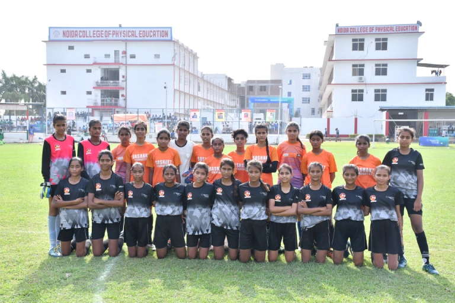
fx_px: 607
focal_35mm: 48
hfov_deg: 41.1
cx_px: 228
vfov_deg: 28.1
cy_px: 152
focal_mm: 32
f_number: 9
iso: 250
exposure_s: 1/200
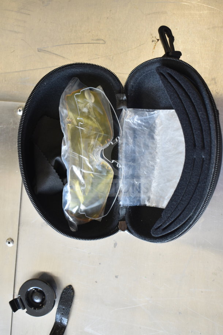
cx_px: 112
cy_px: 168
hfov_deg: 34.2
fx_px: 362
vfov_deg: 49.6
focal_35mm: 39
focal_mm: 26
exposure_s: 1/40
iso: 320
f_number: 4
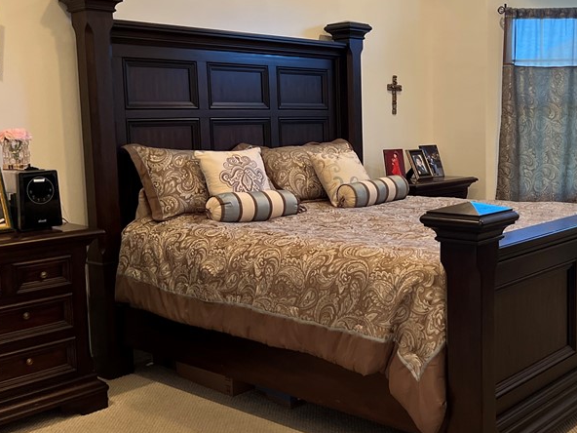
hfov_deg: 41.6
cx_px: 377
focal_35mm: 45
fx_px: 750
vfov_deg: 32.2
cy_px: 201
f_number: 1.5
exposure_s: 1/60
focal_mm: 5.7
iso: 400
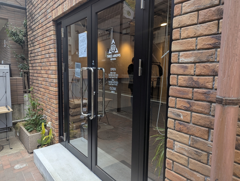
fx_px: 167
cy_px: 90
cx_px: 120
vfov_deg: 57.0
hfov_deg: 71.5
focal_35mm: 24
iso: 64
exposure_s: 1/220
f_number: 1.85
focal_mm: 6.81
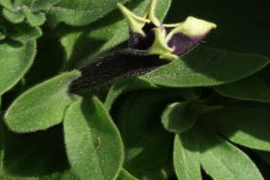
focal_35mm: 146
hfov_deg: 11.7
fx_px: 1095
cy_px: 8
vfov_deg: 9.3
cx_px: 630
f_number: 5.6
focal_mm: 10.4
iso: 125
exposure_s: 1/400
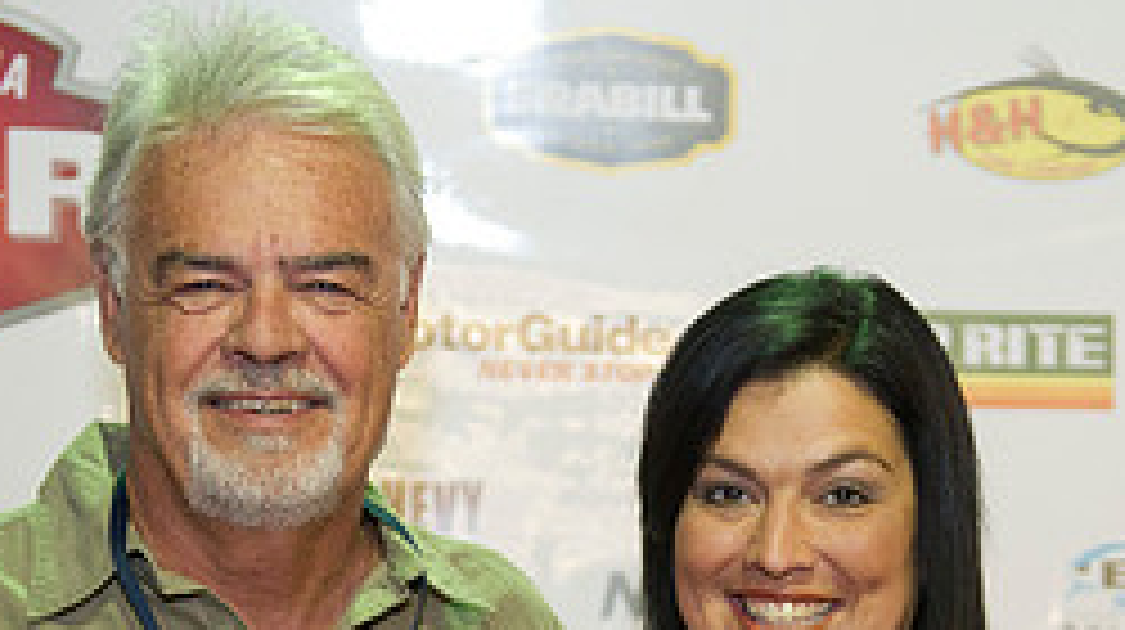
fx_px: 3188
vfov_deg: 11.0
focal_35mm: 107
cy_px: 788
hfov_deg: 20.0
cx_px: 734
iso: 1250
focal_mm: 44
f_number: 2.8
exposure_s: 1/60
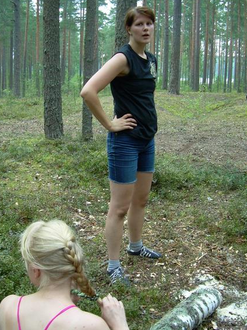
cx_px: 133
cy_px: 153
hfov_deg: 33.6
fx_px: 409
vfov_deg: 43.8
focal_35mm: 43
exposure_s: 1/42.4
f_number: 2.8
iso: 50
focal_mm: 6.3
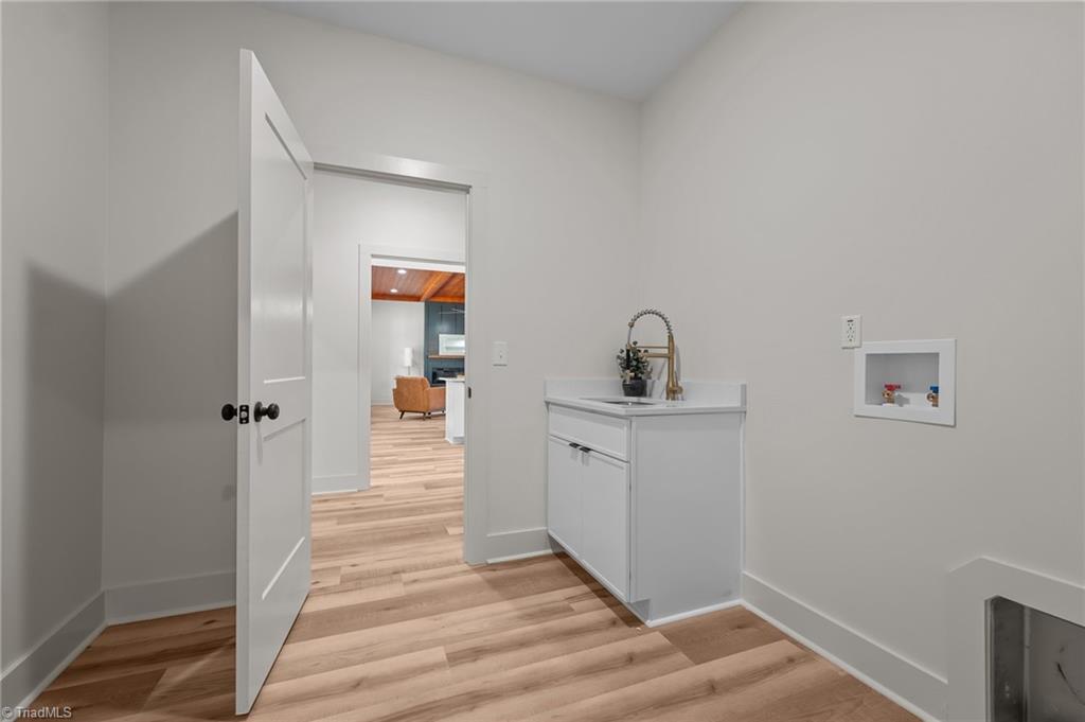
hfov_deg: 104.3
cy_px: 361
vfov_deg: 81.1
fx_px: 422
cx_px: 542
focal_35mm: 14
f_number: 7.1
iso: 200
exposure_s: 1
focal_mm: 14
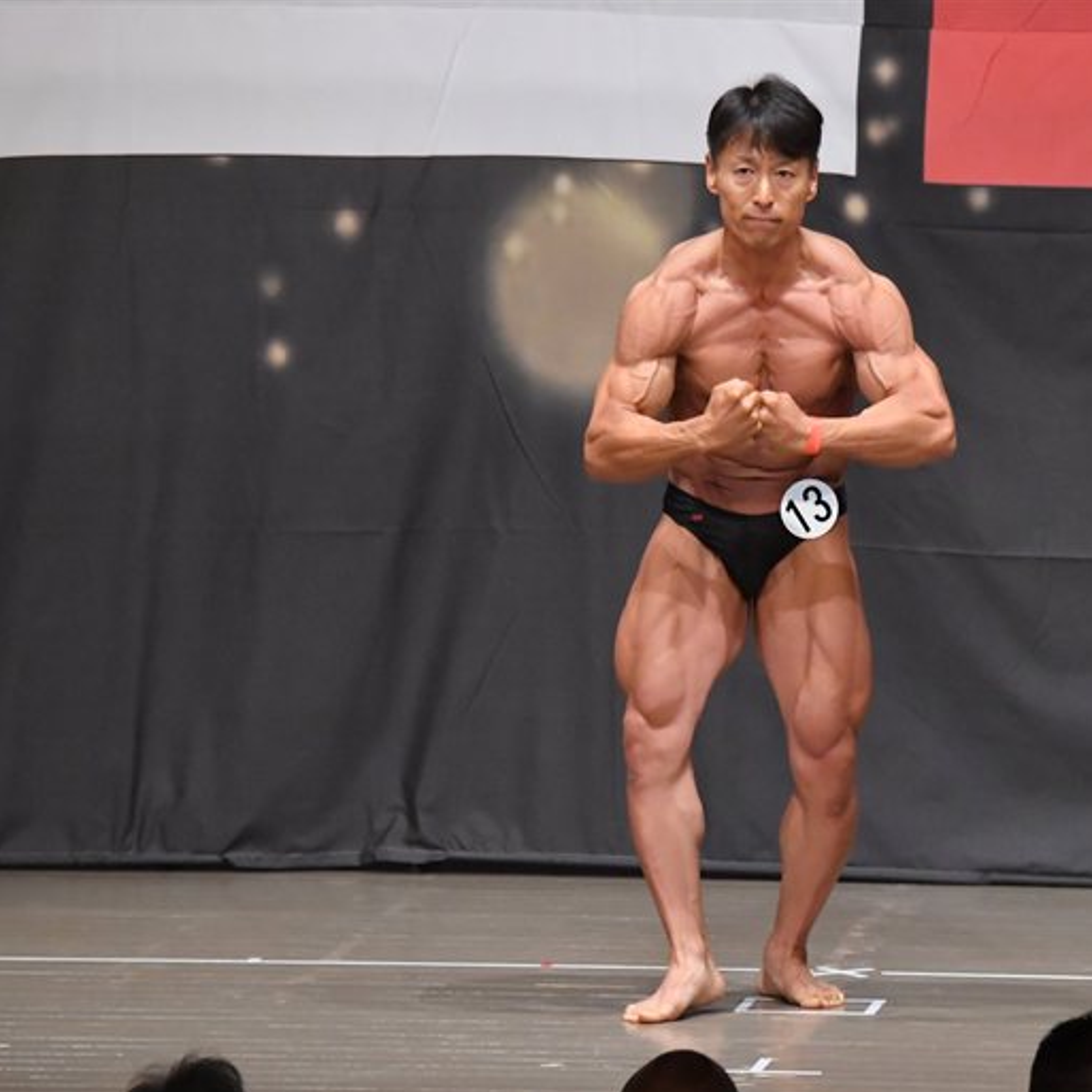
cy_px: 547
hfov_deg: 5.7
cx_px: 787
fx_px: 10993
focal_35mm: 308
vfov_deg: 5.7
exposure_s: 1/400
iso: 6400
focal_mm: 160
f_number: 5.6
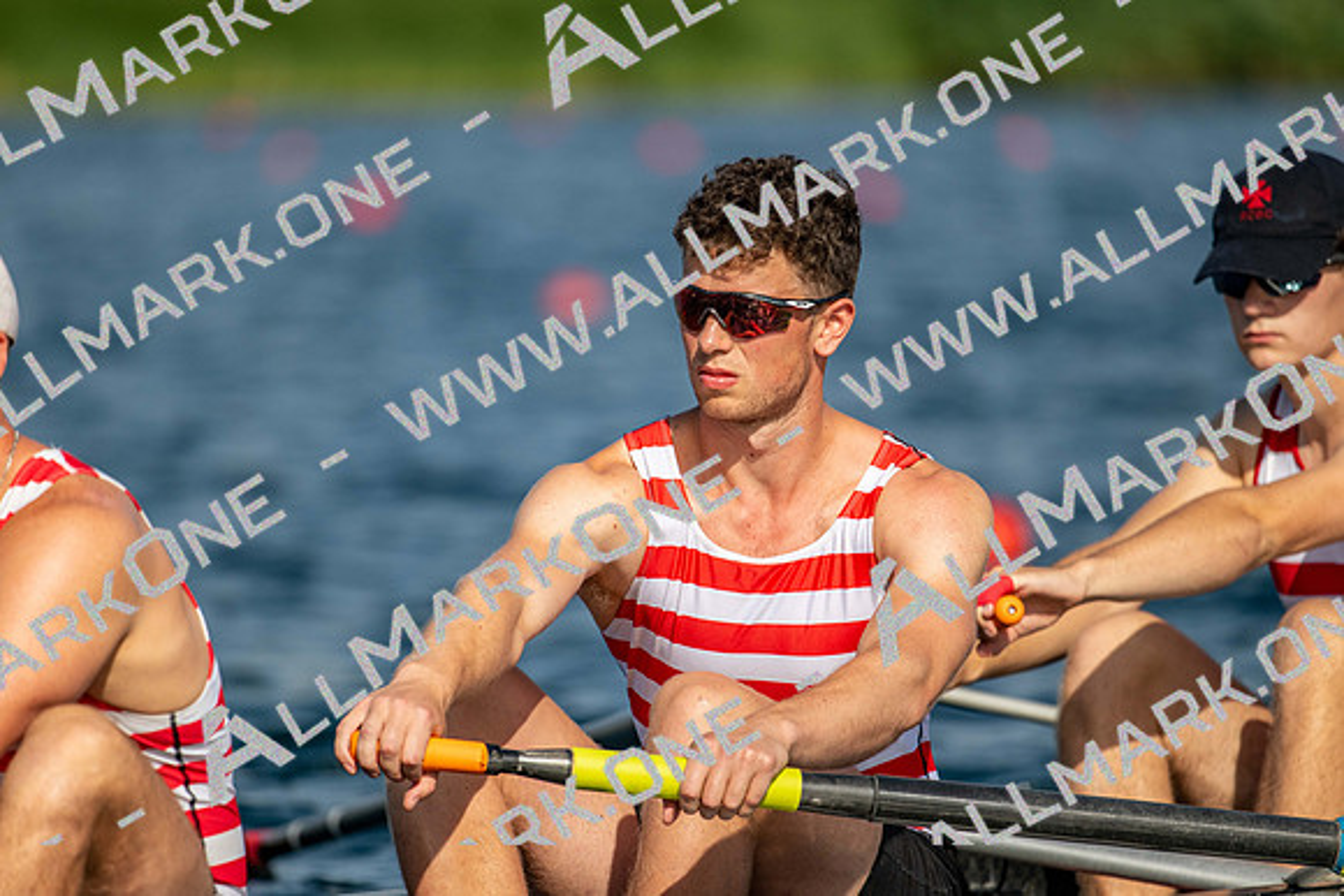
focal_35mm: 400
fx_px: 14944
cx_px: 672
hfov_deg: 5.1
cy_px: 448
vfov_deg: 3.4
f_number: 4.5
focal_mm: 400
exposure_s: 1/6400
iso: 500
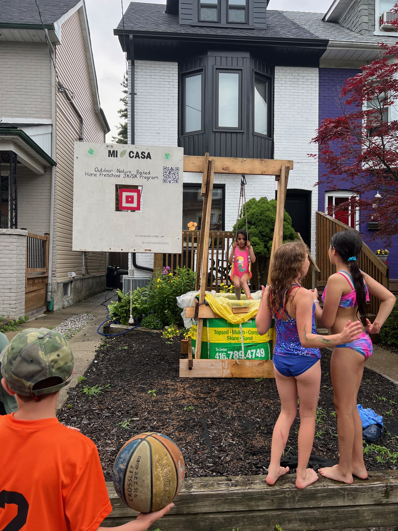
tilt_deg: -0.8
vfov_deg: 67.3
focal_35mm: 26
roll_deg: -0.2
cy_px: 266
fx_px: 399
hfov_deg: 53.1
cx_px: 199
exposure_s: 1/753
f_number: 1.5
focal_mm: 5.7
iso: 50
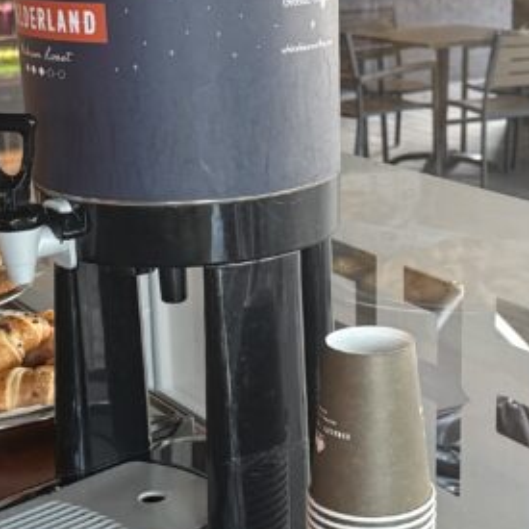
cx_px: 269
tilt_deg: -17.3
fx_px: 1366
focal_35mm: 79
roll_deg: +1.1
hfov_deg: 21.9
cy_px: 312
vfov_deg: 21.9
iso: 320
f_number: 1.78
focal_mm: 6.76
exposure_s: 1/60
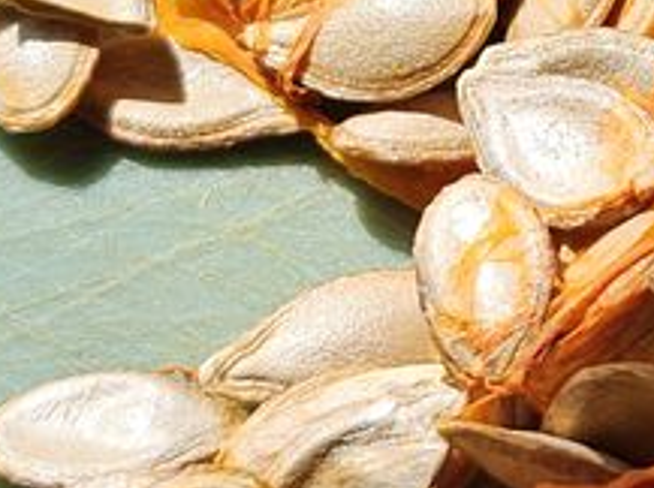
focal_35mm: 133
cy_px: -27
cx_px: 561
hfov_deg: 14.7
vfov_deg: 11.0
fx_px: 2509
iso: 50
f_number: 1.8
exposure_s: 1/2961
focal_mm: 5
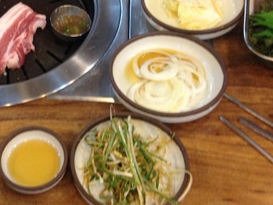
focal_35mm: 67
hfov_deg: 27.8
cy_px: 39
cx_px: 23
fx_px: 528
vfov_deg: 21.6
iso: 200
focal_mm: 4.28
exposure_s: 1/20
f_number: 2.4
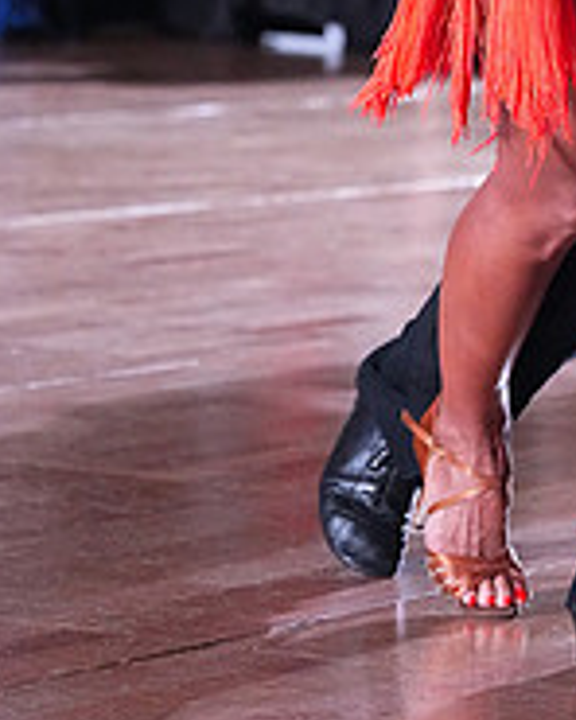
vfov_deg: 6.2
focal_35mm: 312
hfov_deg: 4.9
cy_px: -226
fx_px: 6648
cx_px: 640
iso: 10000
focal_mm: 106
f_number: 5
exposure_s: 1/400
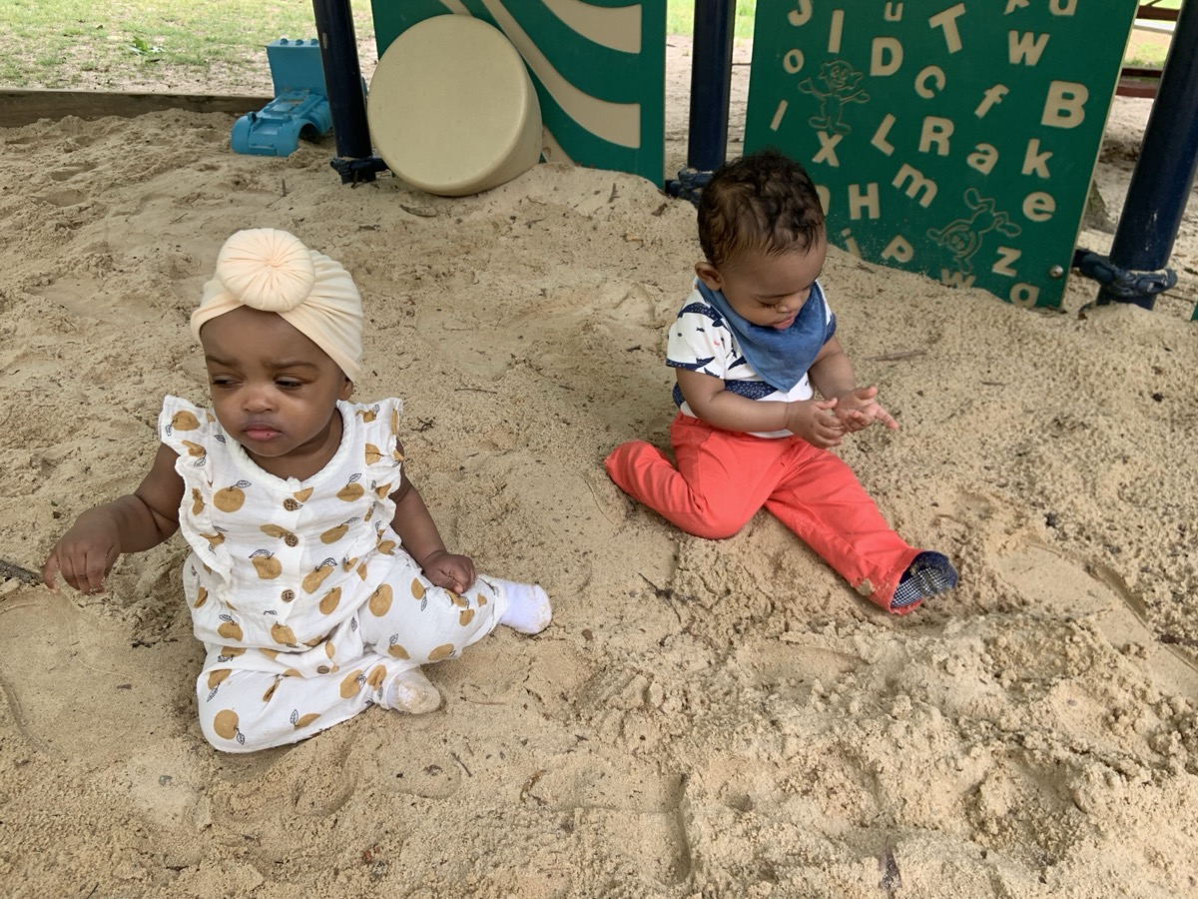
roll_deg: +1.1
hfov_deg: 67.3
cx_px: 599
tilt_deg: -32.9
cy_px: 450
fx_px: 900
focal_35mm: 26
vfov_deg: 53.1
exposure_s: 1/121
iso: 32
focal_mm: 4.25
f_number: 1.8
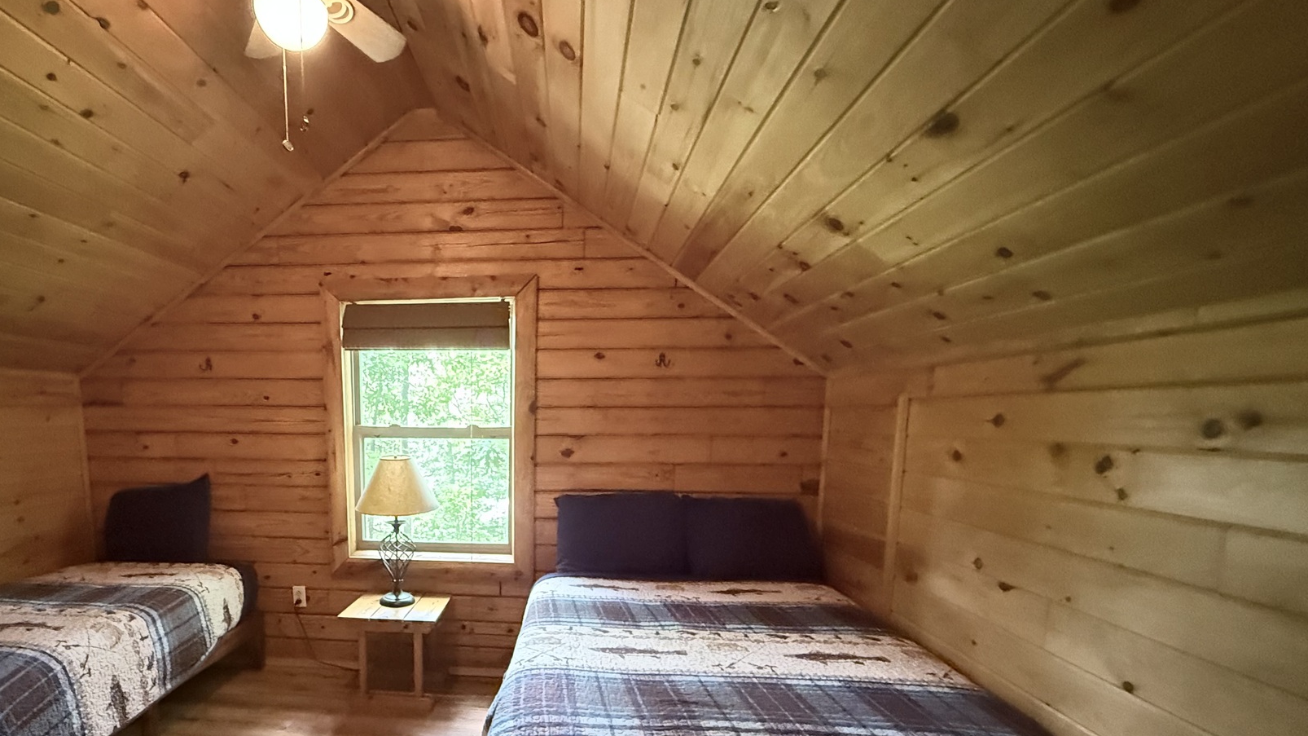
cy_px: 509
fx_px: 659
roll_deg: -0.4
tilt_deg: -7.8
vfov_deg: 56.7
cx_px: 497
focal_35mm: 19
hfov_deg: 87.9
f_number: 2.2
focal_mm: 2.22
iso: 1250
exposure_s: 1/60
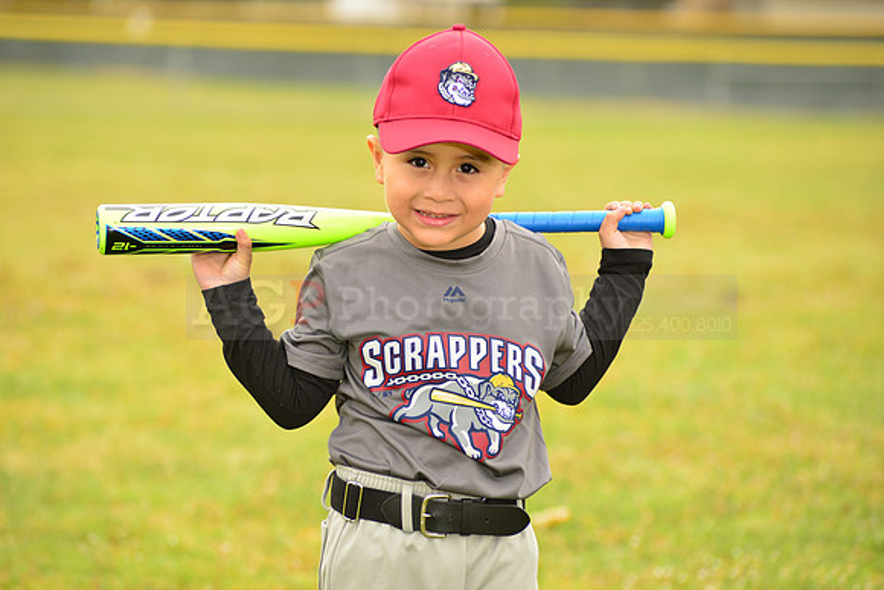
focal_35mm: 170
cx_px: 442
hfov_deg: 12.1
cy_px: 295
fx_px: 4175
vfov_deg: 8.1
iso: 160
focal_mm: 170
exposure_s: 1/250
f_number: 5.6
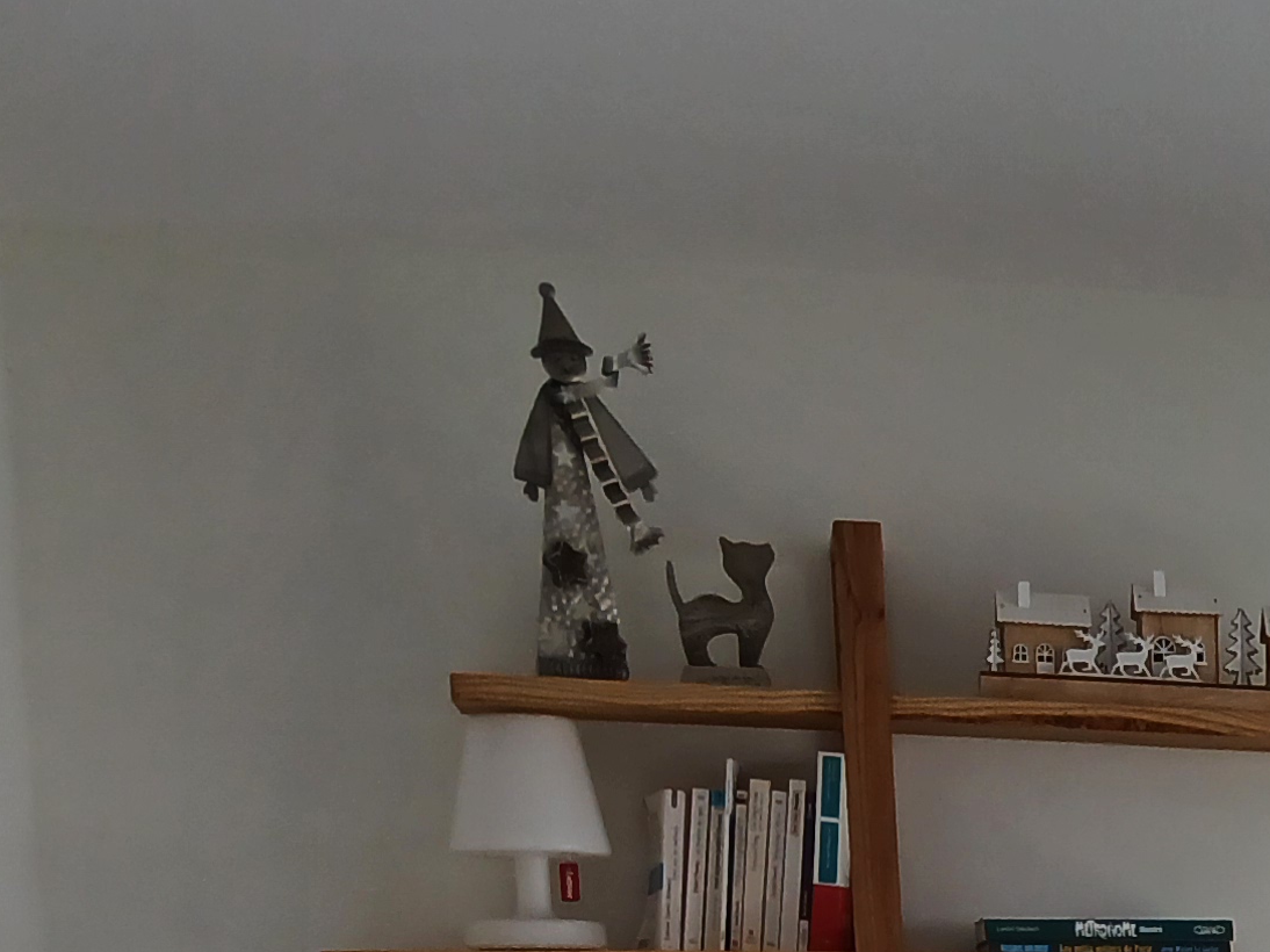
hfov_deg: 17.9
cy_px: 1700
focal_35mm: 97
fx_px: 3558
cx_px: 1964
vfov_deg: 13.7
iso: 50
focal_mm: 3.98
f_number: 1.8
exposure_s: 1/60
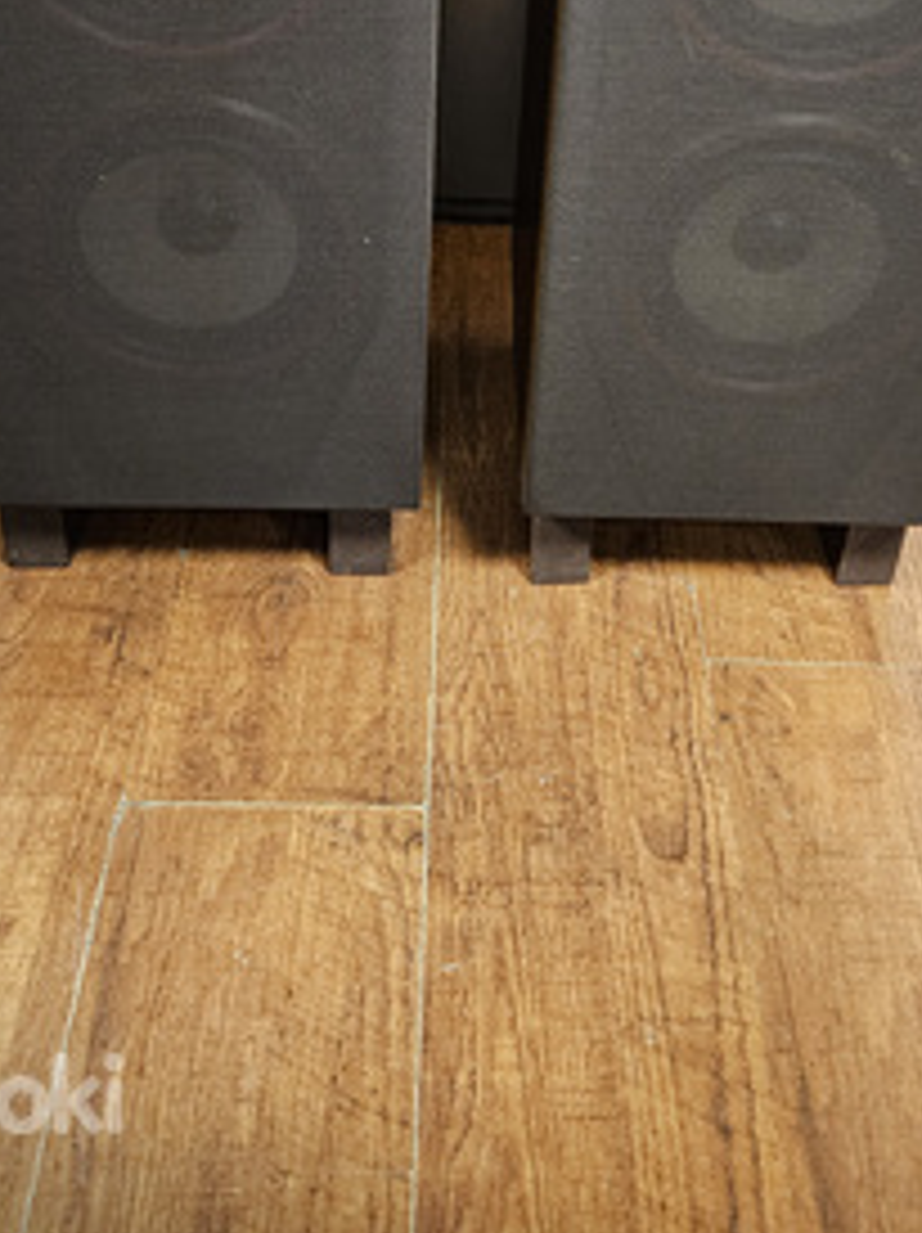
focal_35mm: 42
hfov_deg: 34.3
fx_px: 1494
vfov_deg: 41.3
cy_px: 126
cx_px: 519
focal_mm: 5.4
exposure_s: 1/33.3
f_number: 1.8
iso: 640
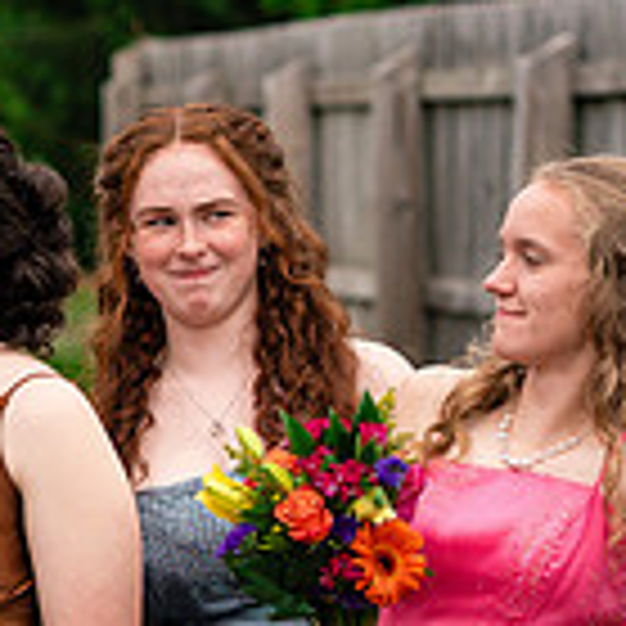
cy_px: 352
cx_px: -177
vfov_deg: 5.0
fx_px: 7120
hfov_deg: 5.0
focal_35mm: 348
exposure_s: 1/1000
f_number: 3.5
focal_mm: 85
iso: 400
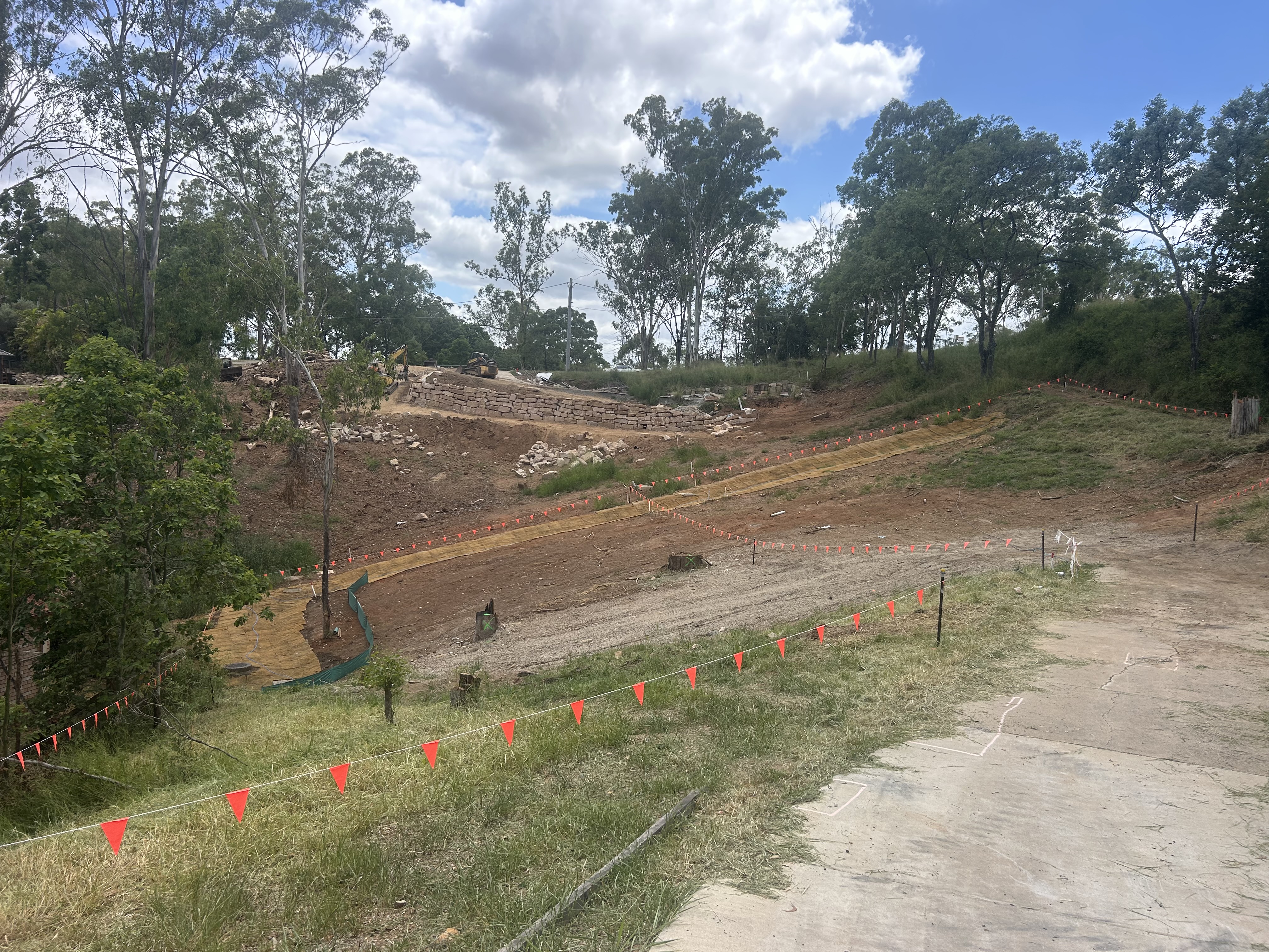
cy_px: 476
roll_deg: -3.1
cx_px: 634
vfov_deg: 53.1
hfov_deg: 67.3
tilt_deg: -2.9
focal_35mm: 26
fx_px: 953
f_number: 1.5
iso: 50
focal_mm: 5.7
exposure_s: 1/2841
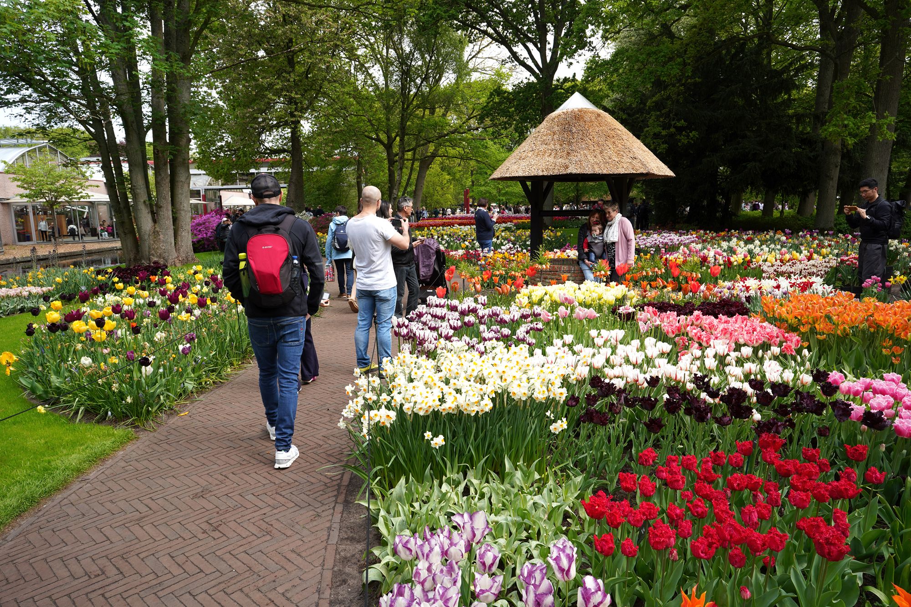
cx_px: 456
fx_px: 607
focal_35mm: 24
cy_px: 304
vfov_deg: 53.1
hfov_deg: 73.7
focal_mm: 24
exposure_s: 1/100
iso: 100
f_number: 8
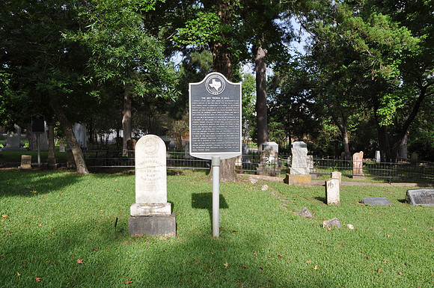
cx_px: 217
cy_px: 144
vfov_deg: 41.6
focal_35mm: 32
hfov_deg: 59.6
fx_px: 379
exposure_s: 1/100
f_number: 10
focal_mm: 21
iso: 200
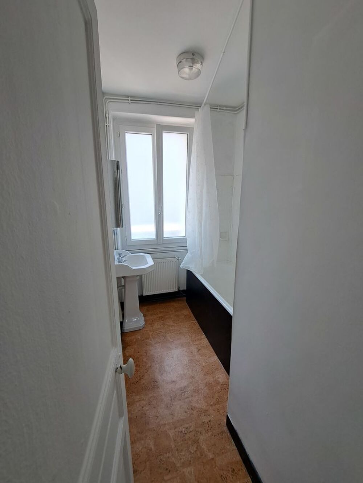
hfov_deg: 89.9
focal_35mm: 13
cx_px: 182
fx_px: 182
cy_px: 242
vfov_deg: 106.2
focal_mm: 1.74
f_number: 2.2
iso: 50
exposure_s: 1/50
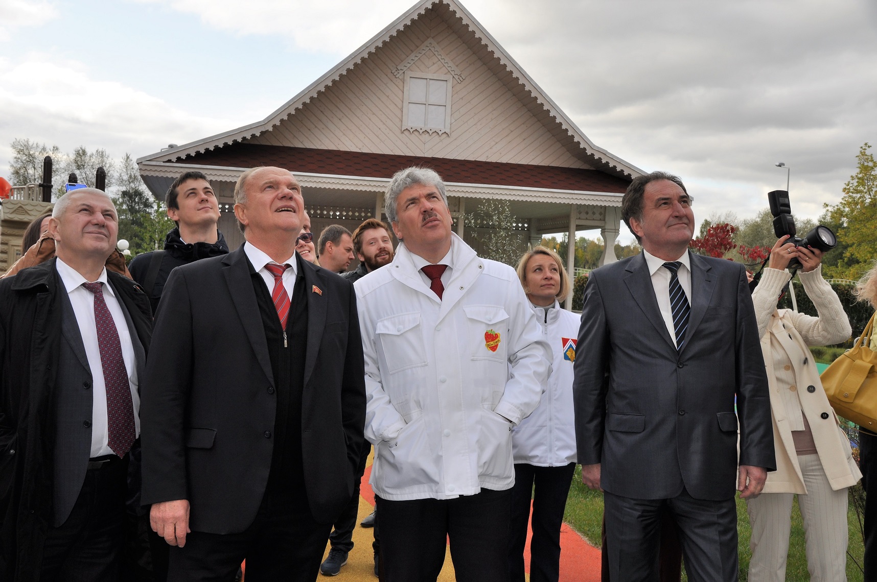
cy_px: 291
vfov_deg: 34.1
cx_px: 438
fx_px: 949
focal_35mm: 39
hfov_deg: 49.6
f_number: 8
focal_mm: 26
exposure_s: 1/200
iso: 200
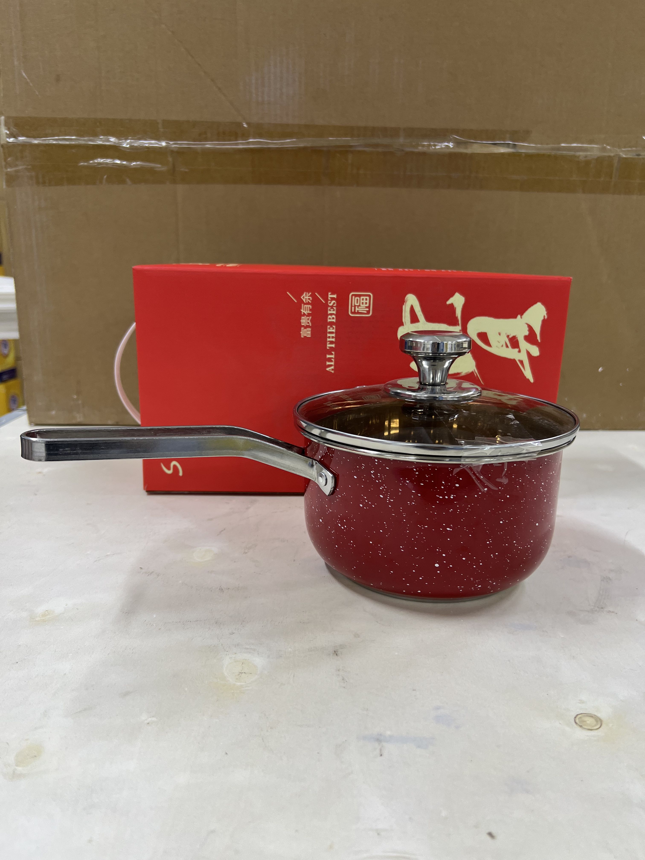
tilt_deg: -14.0
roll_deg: +0.2
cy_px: 430
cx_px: 322
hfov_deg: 53.1
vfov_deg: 67.3
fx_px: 646
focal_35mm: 26
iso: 80
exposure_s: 1/100
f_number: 1.5
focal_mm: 5.7
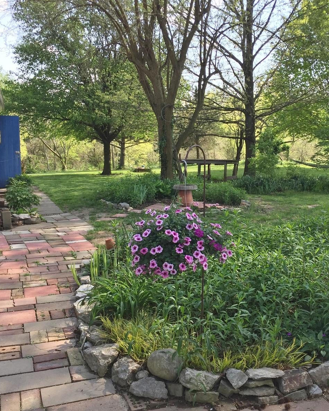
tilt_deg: -8.3
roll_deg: -1.2
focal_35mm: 38
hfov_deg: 39.0
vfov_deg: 47.9
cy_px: 205
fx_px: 463
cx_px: 200
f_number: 2.2
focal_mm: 4.15
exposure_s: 1/335
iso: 32
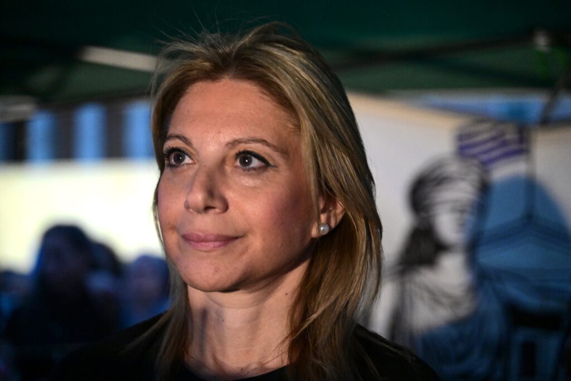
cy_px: 190
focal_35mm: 75
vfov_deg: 18.2
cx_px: 286
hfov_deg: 27.0
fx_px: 1190
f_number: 2.8
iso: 8000
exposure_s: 1/40
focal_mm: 75
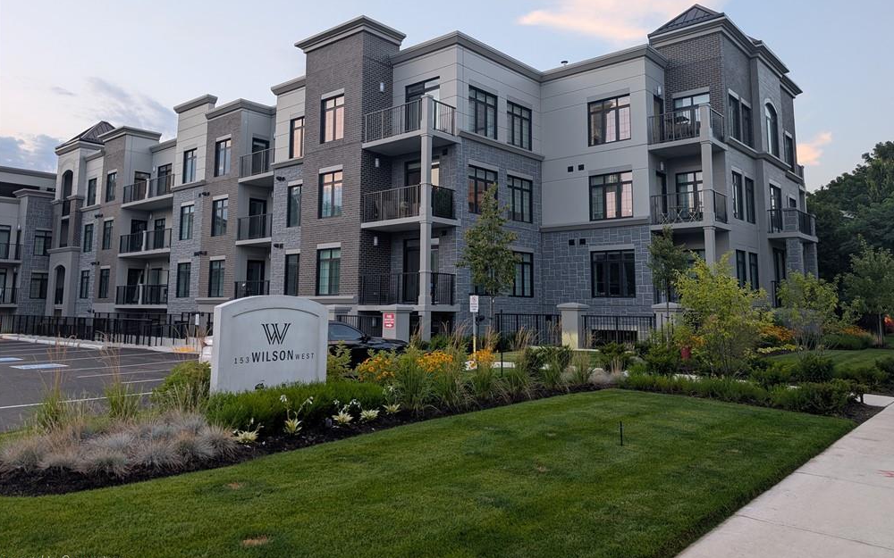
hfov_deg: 70.4
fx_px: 633
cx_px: 451
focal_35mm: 26
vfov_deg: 47.3
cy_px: 226
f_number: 1.68
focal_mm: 6.9
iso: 27
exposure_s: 1/42.6
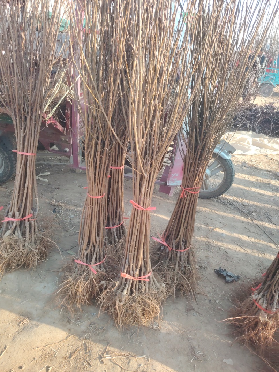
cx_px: 140
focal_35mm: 24
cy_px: 186
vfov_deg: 71.6
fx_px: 258
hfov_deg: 56.8
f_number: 1.75
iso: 438
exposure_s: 1/400
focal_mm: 5.25
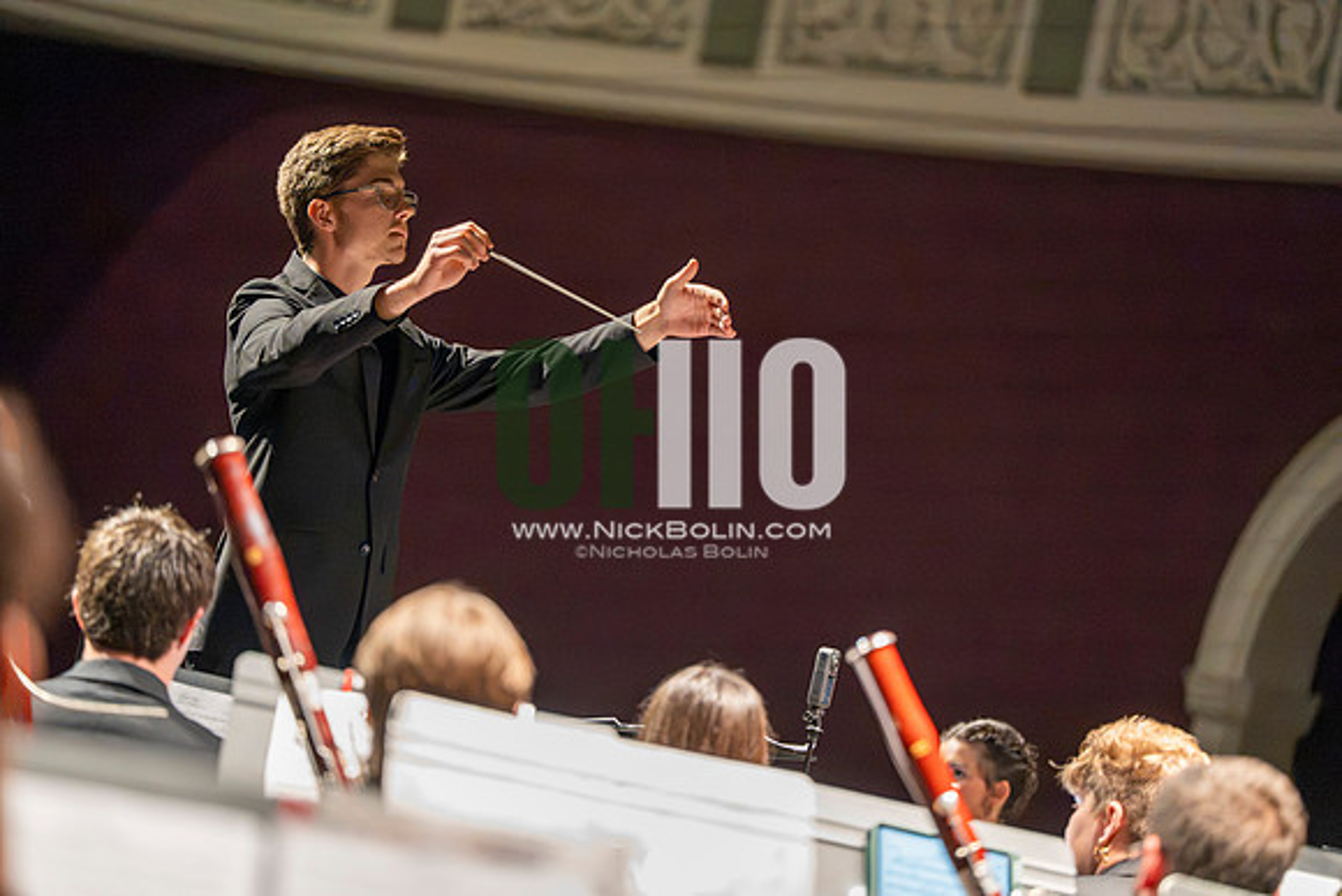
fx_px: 6152
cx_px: 671
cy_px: 448
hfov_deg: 12.4
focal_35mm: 165
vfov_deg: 8.3
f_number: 2.8
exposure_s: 1/640
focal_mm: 165
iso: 16000
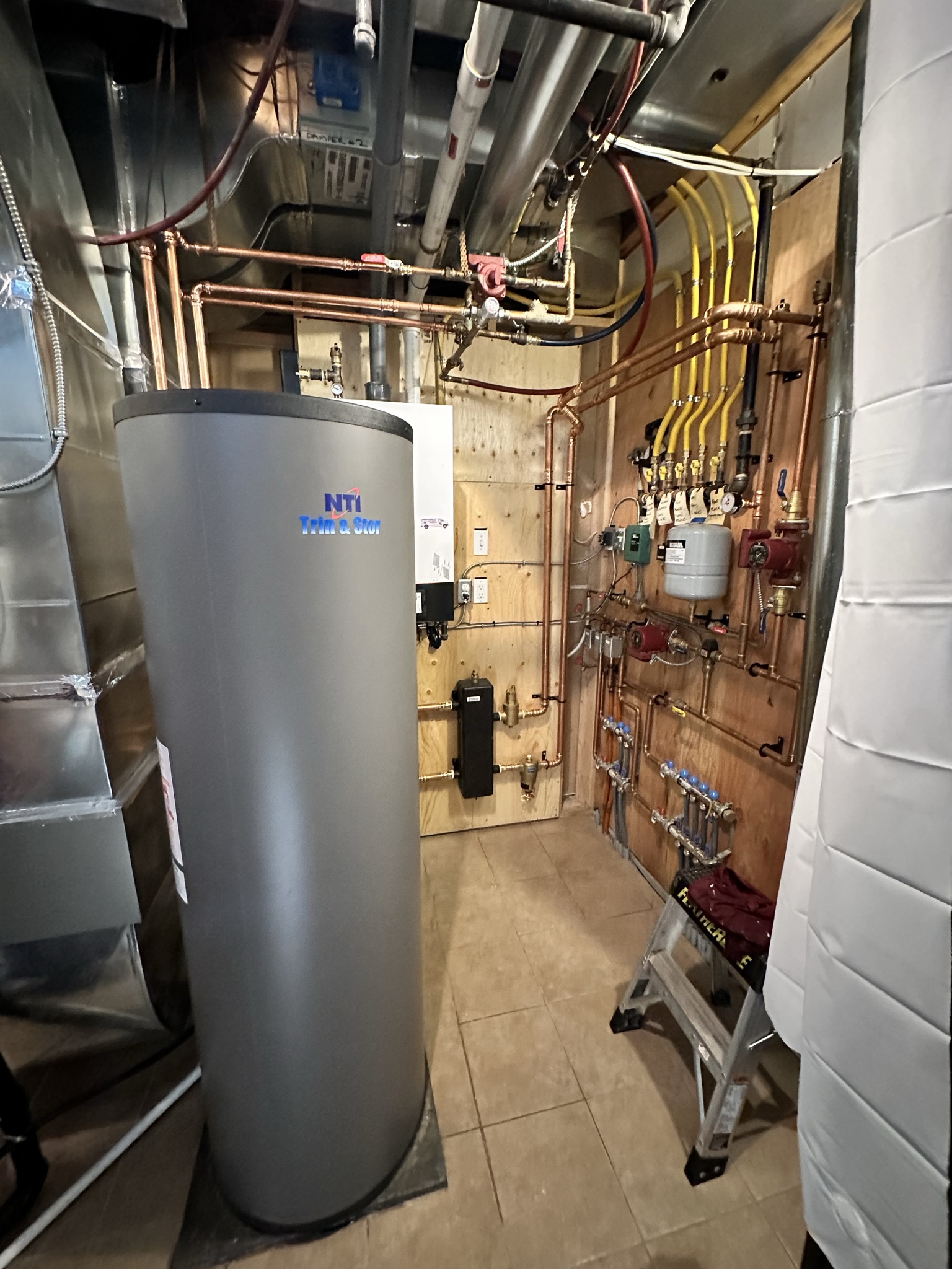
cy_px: 634
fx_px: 513
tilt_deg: -13.7
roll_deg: +0.4
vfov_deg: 102.1
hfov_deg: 85.7
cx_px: 476
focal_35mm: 14
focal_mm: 2.22
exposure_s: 1/40
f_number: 2.2
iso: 1000
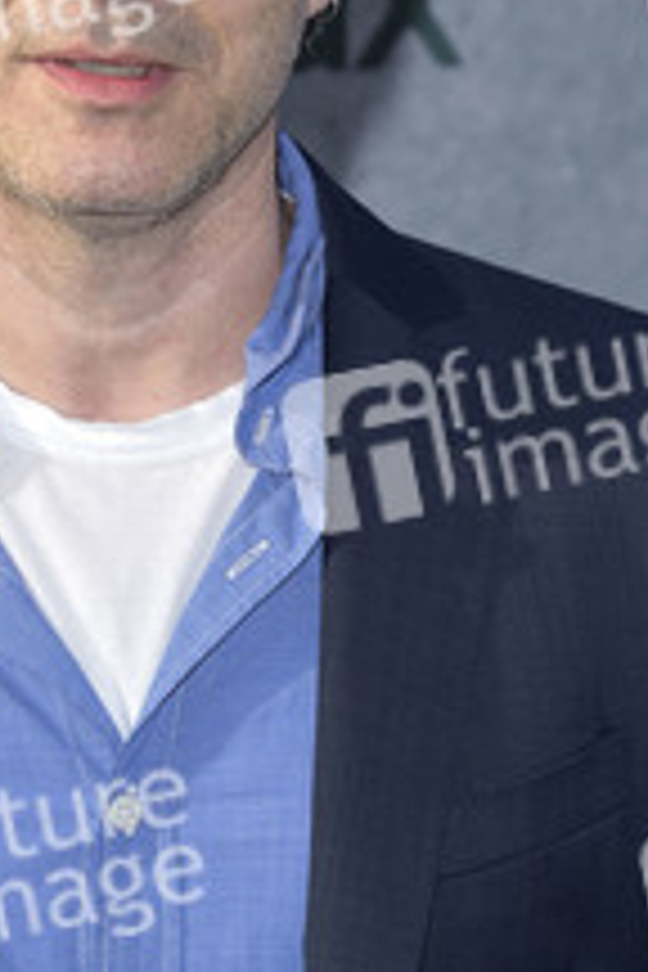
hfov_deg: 5.9
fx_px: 6264
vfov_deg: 8.9
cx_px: 106
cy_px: 202
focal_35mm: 232
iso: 320
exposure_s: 1/250
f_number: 9
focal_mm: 125
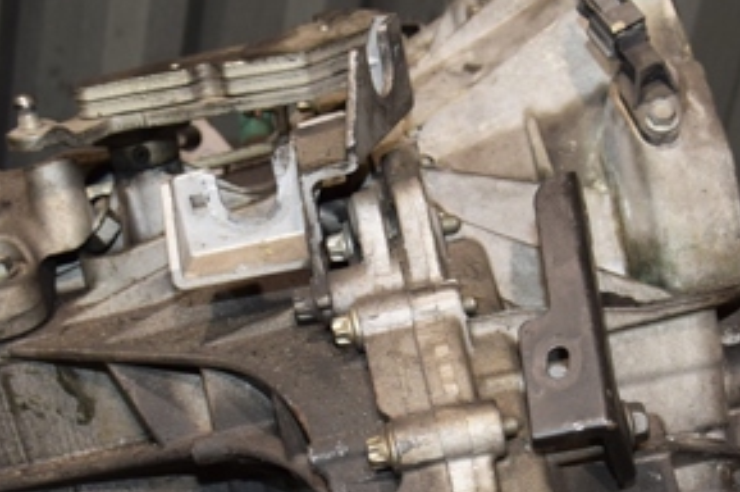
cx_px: 374
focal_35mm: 83
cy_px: 369
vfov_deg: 16.3
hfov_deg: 24.5
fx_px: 1706
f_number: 5
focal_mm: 25
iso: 800
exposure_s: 1/60
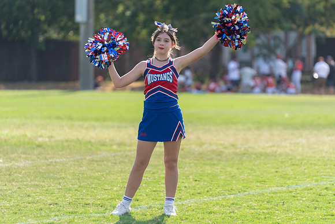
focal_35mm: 194
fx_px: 1806
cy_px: 112
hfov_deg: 10.6
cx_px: 168
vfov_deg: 7.1
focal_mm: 194
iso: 100
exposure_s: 1/1000
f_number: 3.5
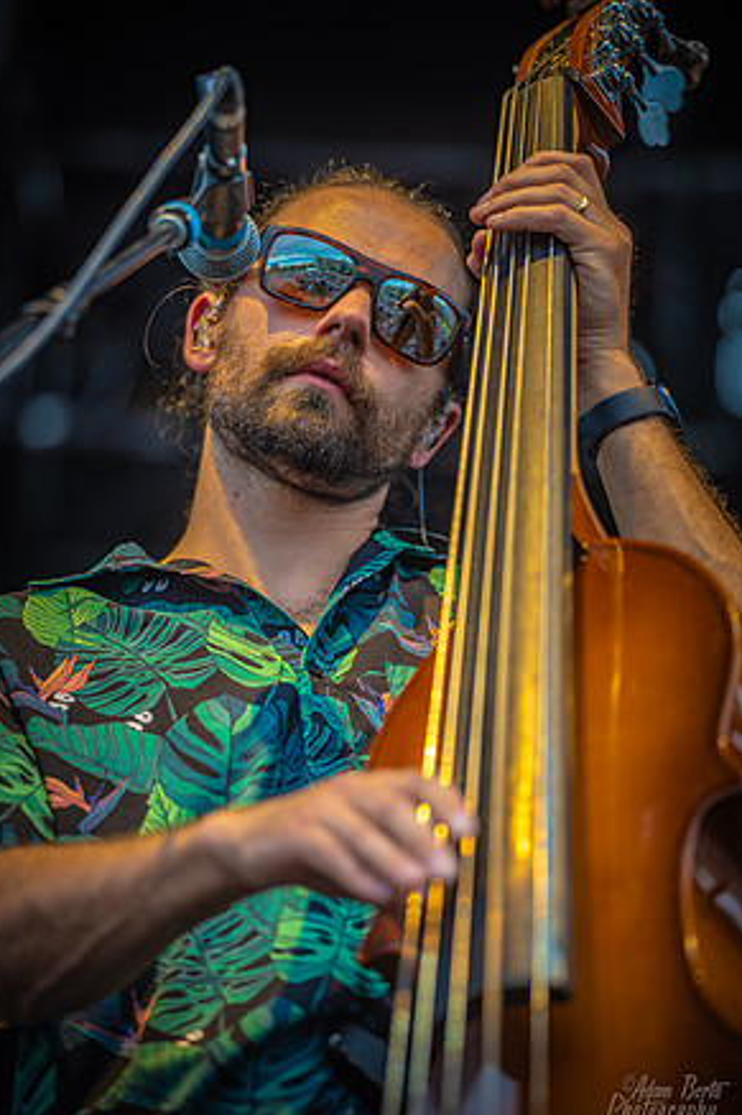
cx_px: 365
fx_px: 6373
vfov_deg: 10.0
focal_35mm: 206
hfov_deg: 6.7
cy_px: 554
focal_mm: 200
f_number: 2.8
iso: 100
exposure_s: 1/200
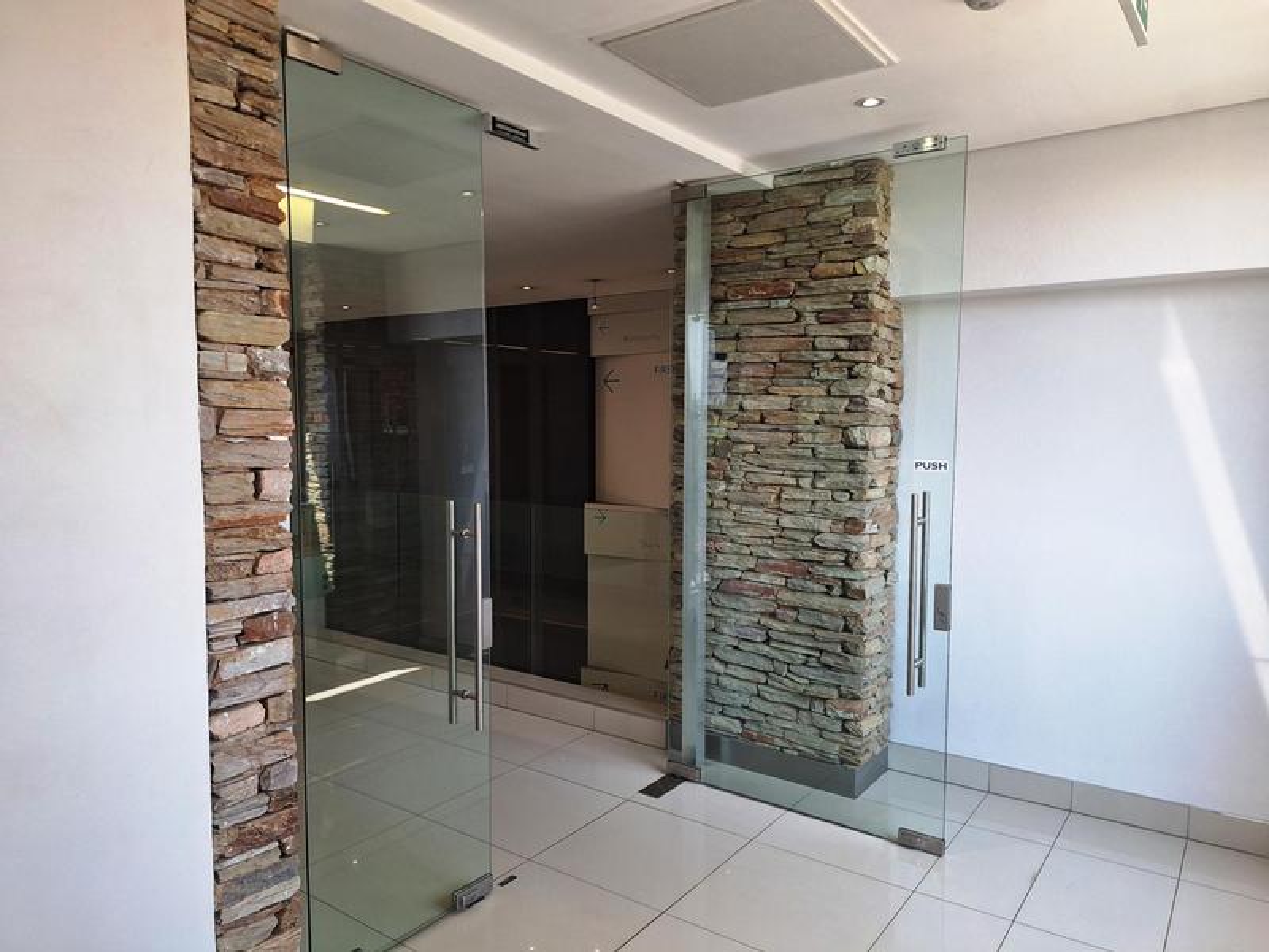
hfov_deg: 73.9
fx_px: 843
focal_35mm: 23
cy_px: 476
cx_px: 634
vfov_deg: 58.9
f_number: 1.8
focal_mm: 5.54
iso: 40
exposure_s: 1/100
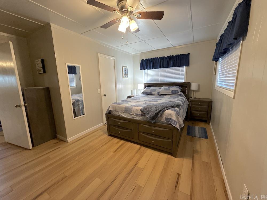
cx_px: 134
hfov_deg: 102.1
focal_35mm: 14
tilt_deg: -9.9
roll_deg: +0.9
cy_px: 100
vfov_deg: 85.7
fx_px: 108
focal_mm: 2.22
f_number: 2.2
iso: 320
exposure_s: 1/60
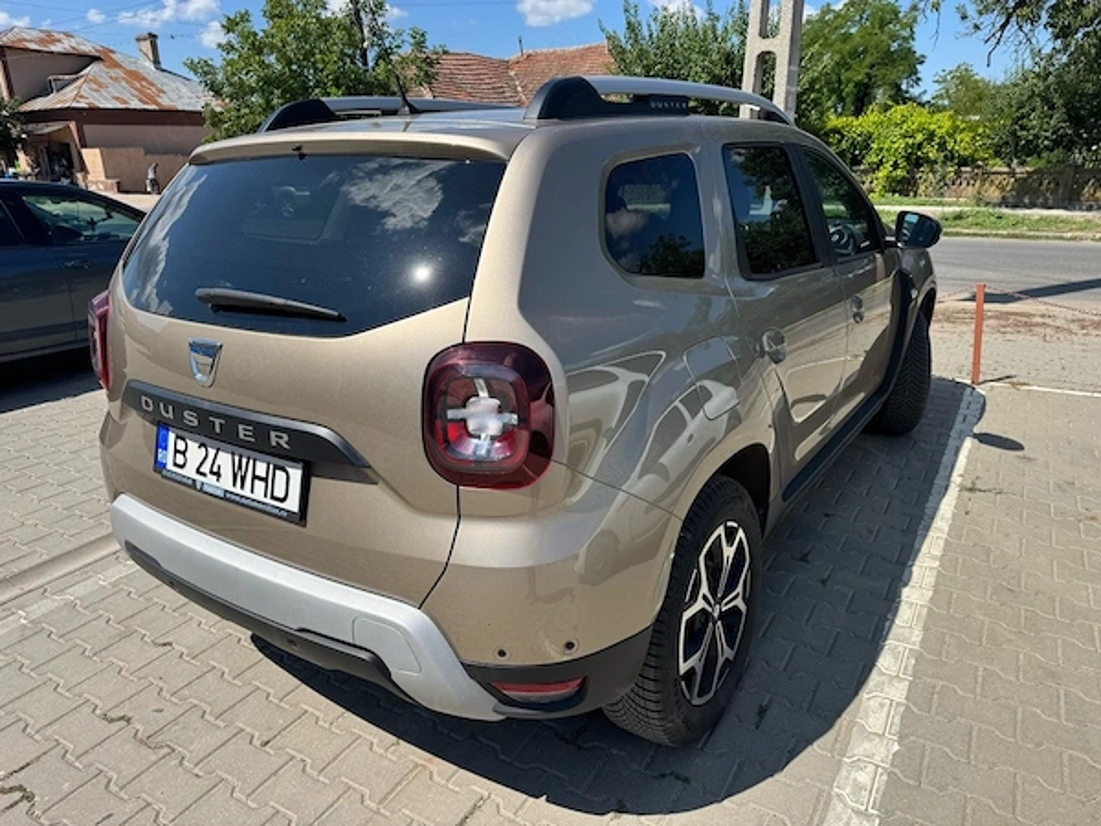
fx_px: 763
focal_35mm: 24
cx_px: 550
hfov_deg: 71.6
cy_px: 413
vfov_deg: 56.8
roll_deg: +1.6
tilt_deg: -19.2
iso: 80
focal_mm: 6.76
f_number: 1.78
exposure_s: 1/3597
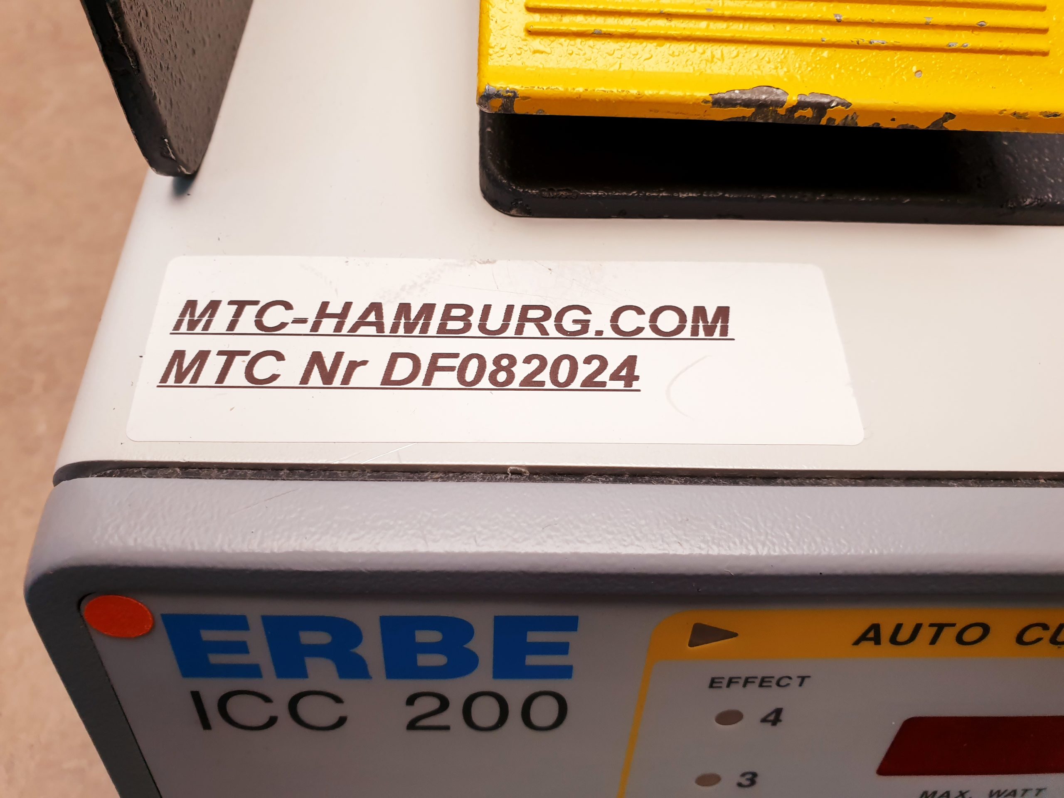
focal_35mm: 26
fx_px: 799
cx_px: 532
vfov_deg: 53.1
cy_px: 399
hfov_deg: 67.3
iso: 80
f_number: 2.4
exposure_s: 1/100
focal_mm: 4.3
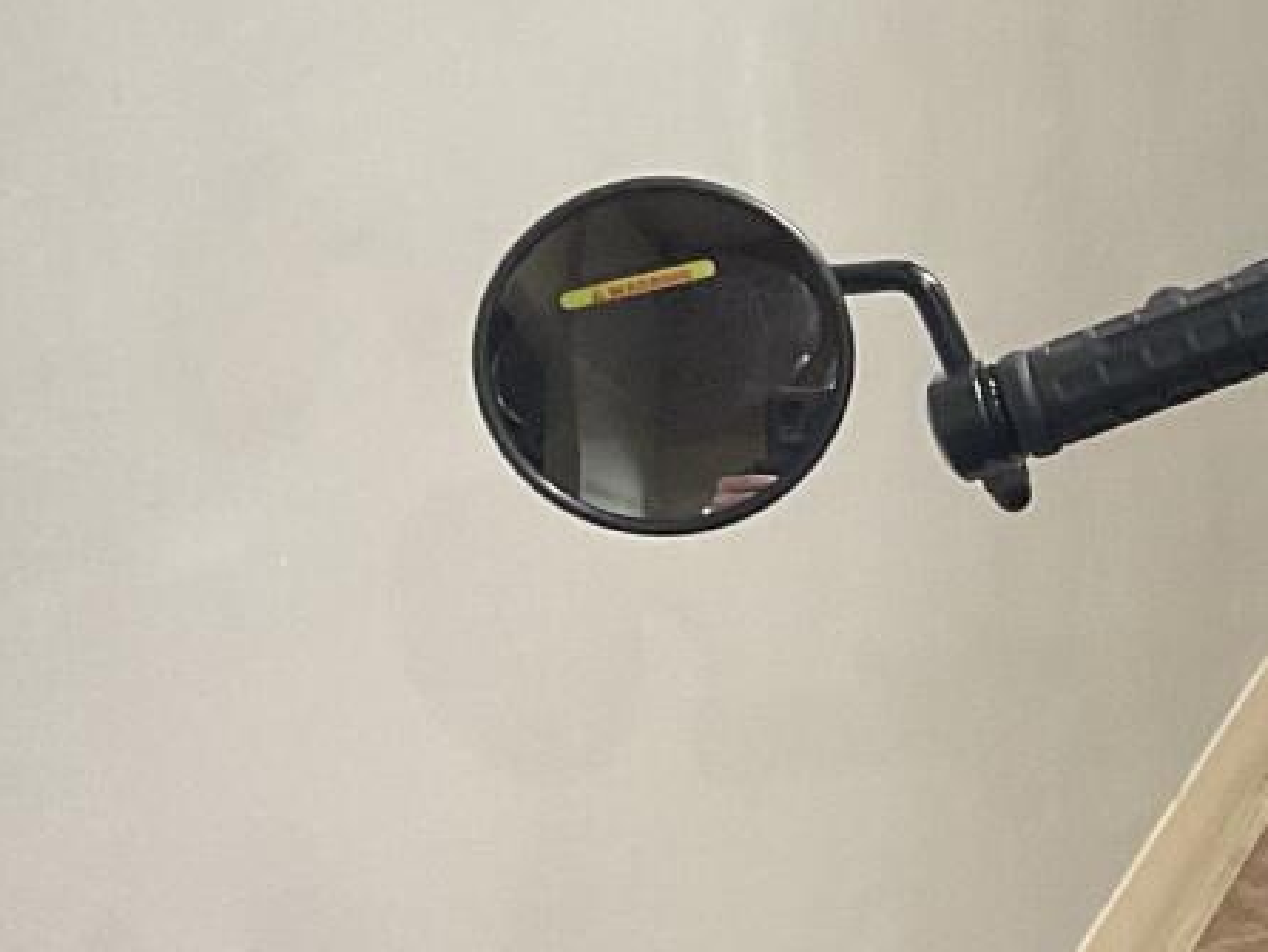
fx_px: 4765
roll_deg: -4.5
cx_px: 2155
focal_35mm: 130
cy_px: 401
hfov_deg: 13.8
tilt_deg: -18.2
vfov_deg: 11.4
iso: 80
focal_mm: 3
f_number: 1.8
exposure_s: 1/60
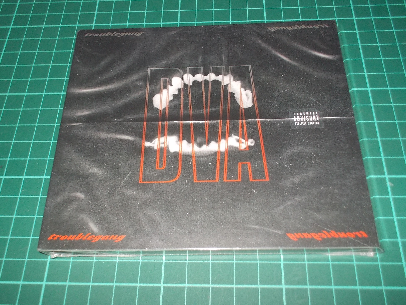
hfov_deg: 50.1
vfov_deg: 38.7
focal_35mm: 37
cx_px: 203
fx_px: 434
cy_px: 152
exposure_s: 1/30
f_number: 3.7
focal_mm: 5.2
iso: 200
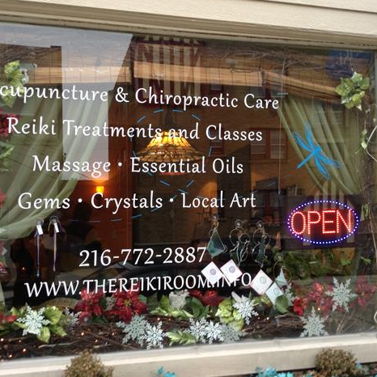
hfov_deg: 41.8
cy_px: 188
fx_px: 493
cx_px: 172
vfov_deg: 41.9
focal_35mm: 40
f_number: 2.4
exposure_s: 1/24
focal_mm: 3.3
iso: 32
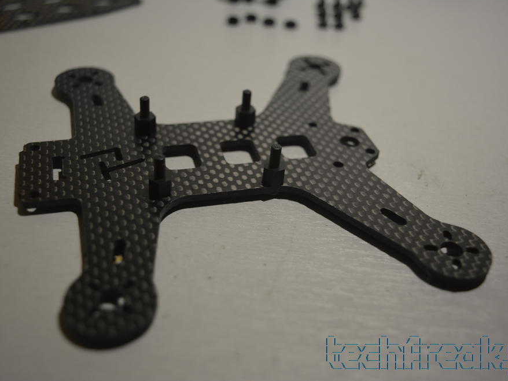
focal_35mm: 46
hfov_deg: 41.2
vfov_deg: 31.5
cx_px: 257
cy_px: 189
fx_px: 675
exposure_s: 1/80
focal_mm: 28
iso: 400
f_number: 4.2
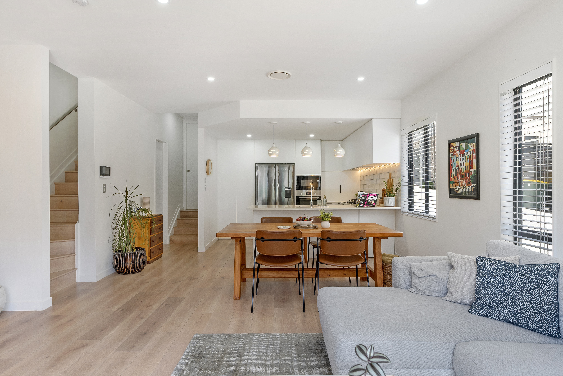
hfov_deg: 82.9
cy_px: 188
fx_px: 319
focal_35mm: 20
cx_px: 282
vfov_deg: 60.9
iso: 200
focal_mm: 20.4
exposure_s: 1/80
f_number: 11
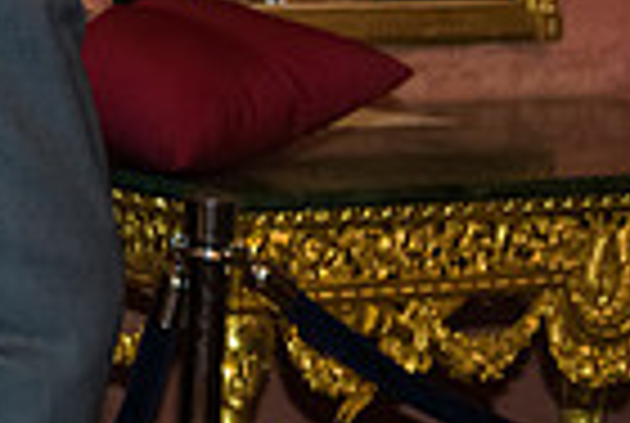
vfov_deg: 7.5
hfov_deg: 10.4
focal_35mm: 182
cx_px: -598
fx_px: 3192
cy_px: -115
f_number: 4
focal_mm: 44
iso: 3200
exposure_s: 1/100
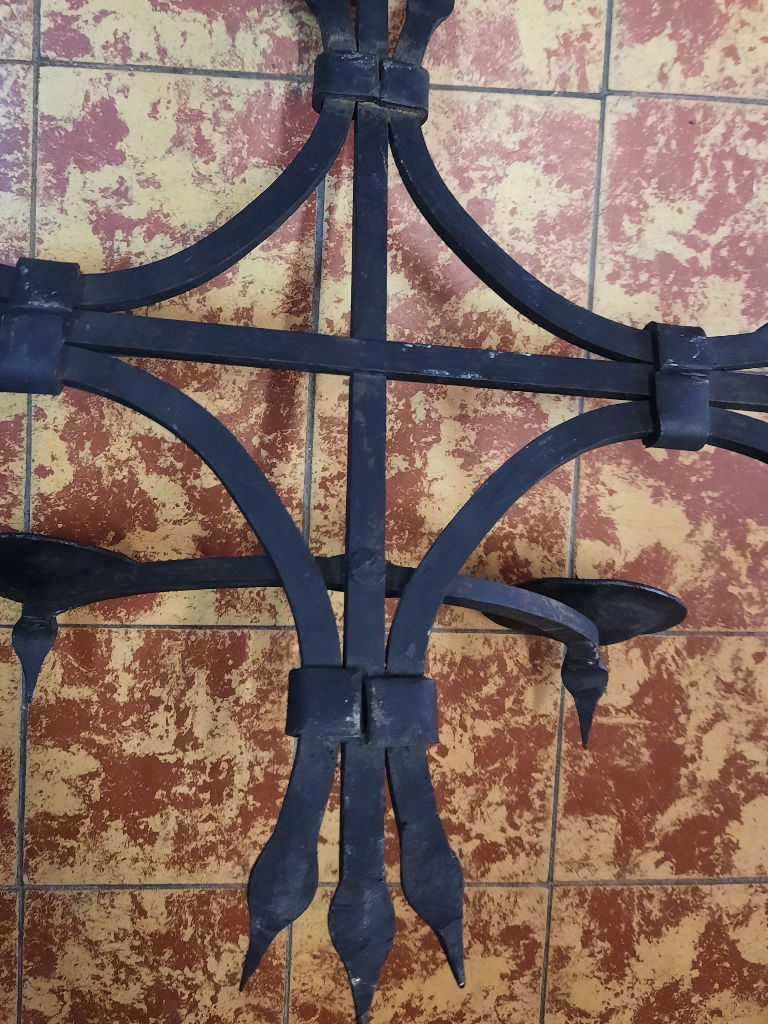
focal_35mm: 34
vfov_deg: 52.9
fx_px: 1006
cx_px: 359
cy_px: 340
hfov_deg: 41.8
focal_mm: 4.6
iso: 400
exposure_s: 1/33
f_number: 2
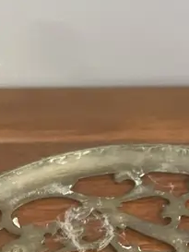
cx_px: 130
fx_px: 764
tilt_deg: -53.1
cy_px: 336
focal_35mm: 105
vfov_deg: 17.5
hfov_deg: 14.1
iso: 400
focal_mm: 3.99
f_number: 1.8
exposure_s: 1/30
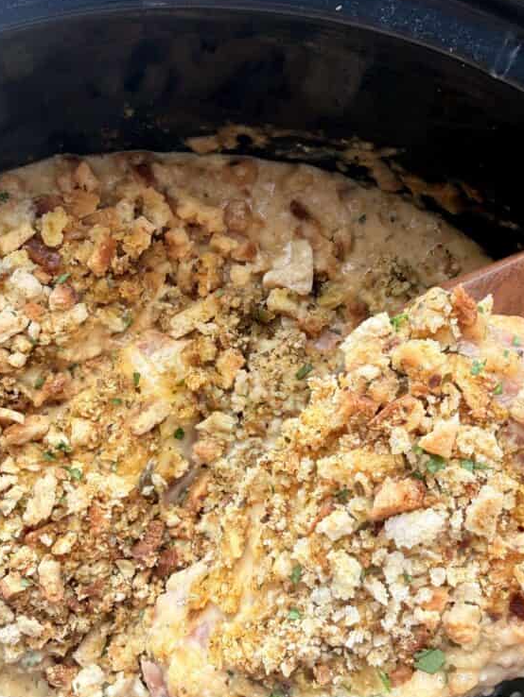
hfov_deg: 36.8
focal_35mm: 39
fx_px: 787
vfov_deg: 47.3
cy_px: 447
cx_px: 247
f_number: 2.2
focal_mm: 2.22
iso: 40
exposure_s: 1/129
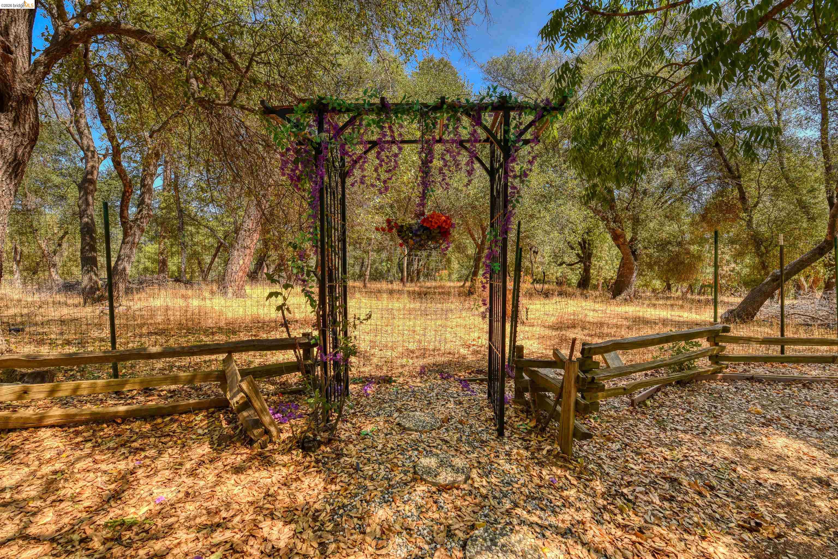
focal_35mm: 15
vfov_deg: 77.4
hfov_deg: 100.4
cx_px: 419
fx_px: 349
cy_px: 280
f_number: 8
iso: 360
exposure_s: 1/250
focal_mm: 15
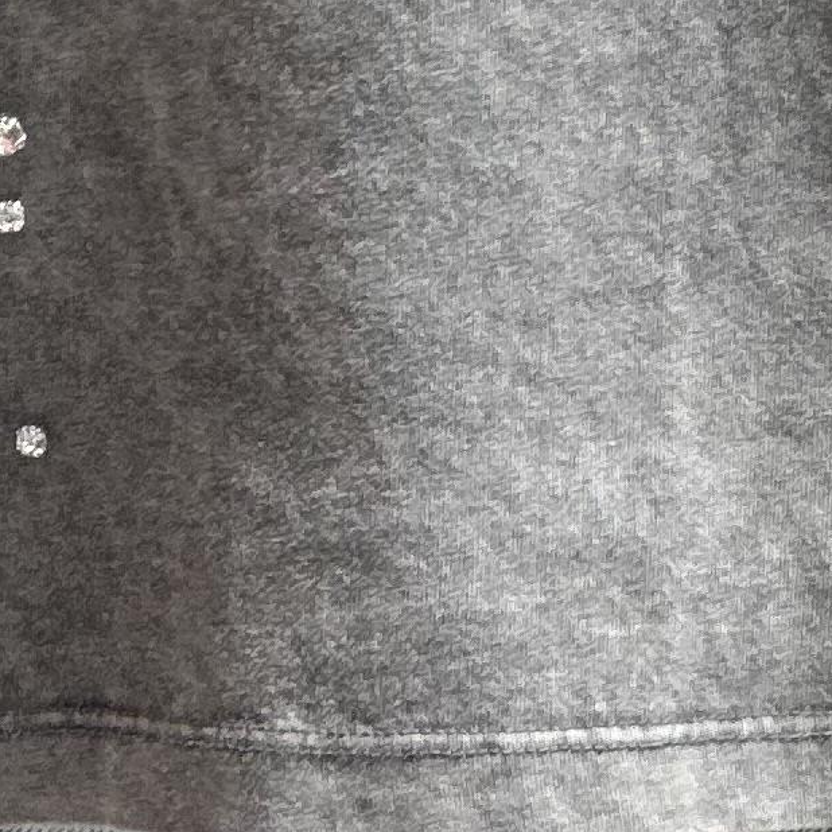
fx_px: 12074
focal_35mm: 444
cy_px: -1255
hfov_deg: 3.9
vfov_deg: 3.9
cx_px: 374
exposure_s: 1/579
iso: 32
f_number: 2.8
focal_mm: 9
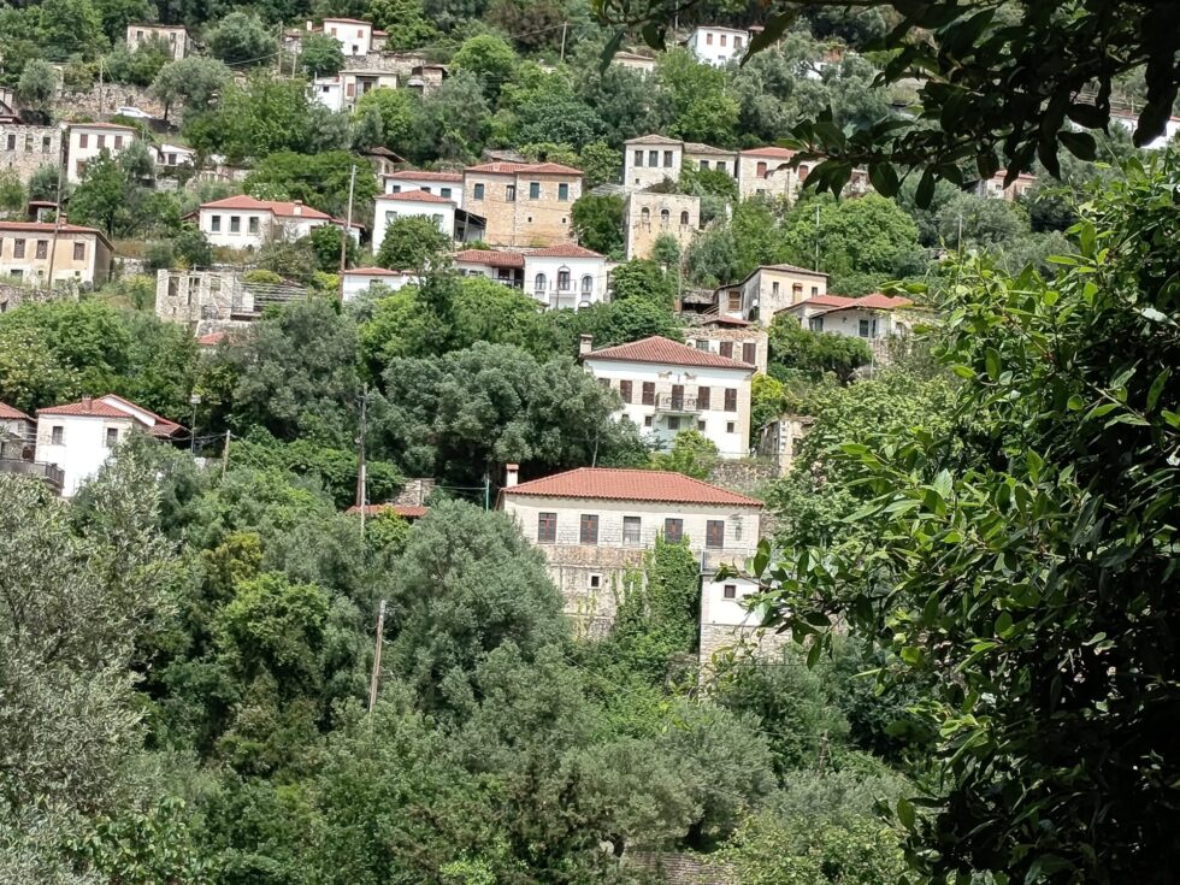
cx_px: 590
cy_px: 442
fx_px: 3204
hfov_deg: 20.9
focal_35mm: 94
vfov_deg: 15.7
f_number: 1.7
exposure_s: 1/599
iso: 51
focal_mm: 5.27
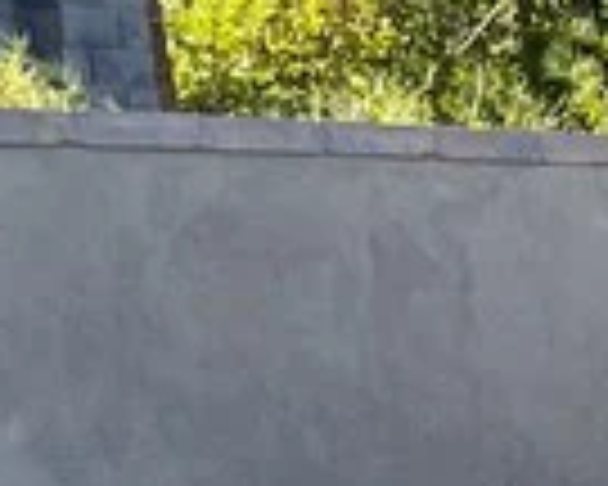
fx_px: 3455
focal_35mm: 192
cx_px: 2211
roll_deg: -0.9
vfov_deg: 7.7
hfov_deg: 7.7
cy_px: 1017
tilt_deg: -11.2
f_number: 1.6
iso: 32
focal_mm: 5.1
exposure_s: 1/759
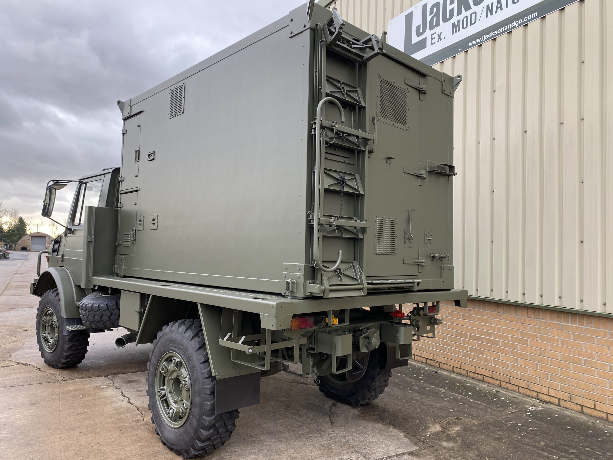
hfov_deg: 67.3
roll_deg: -1.2
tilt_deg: +2.6
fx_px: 460
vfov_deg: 53.1
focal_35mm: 26
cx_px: 306
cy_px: 230
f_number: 1.8
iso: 40
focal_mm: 4.25
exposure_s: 1/122
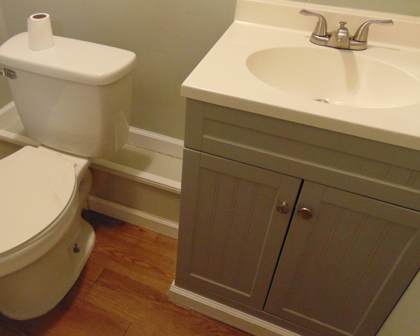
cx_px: 157
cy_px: 155
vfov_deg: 45.8
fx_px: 398
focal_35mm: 32
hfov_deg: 55.0
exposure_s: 1/30
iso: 400
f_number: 3
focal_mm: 4.5
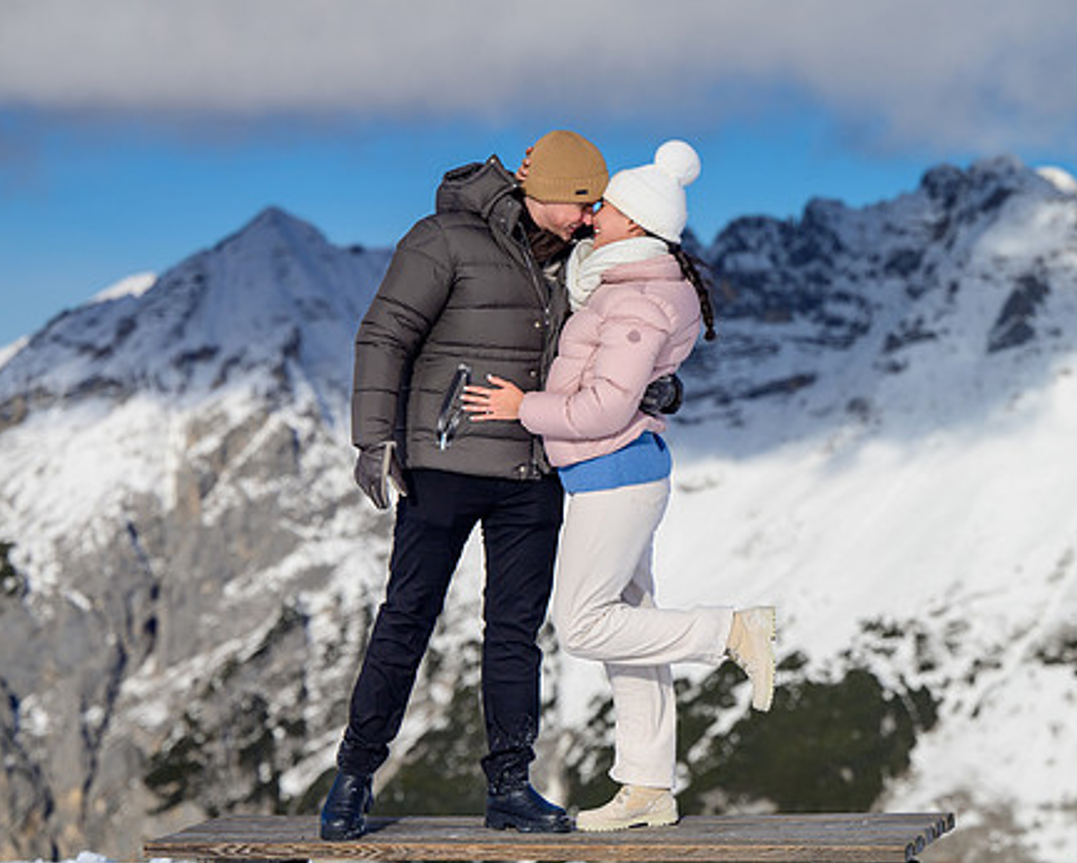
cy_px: 417
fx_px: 3572
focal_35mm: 112
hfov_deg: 17.1
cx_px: 631
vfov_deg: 13.8
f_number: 3.5
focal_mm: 89
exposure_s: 1/5000
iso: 100
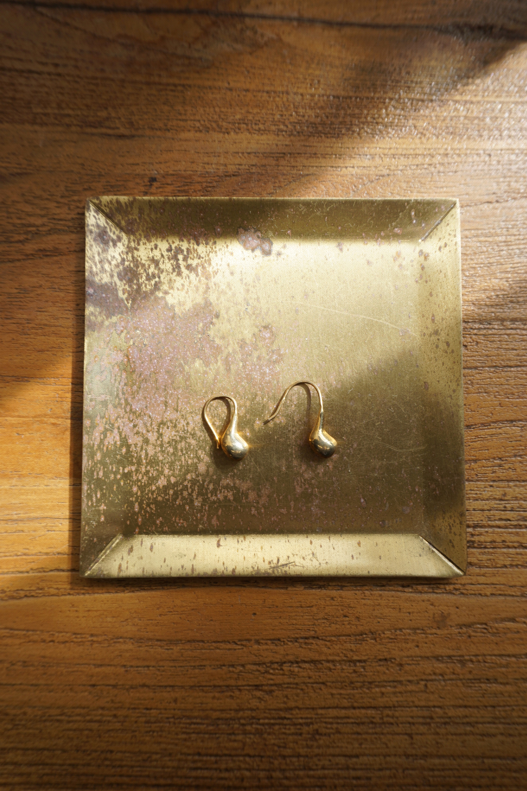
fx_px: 626
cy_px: 396
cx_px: 264
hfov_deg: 45.7
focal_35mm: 28
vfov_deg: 64.6
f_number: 6.3
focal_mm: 19
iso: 100
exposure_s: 1/125
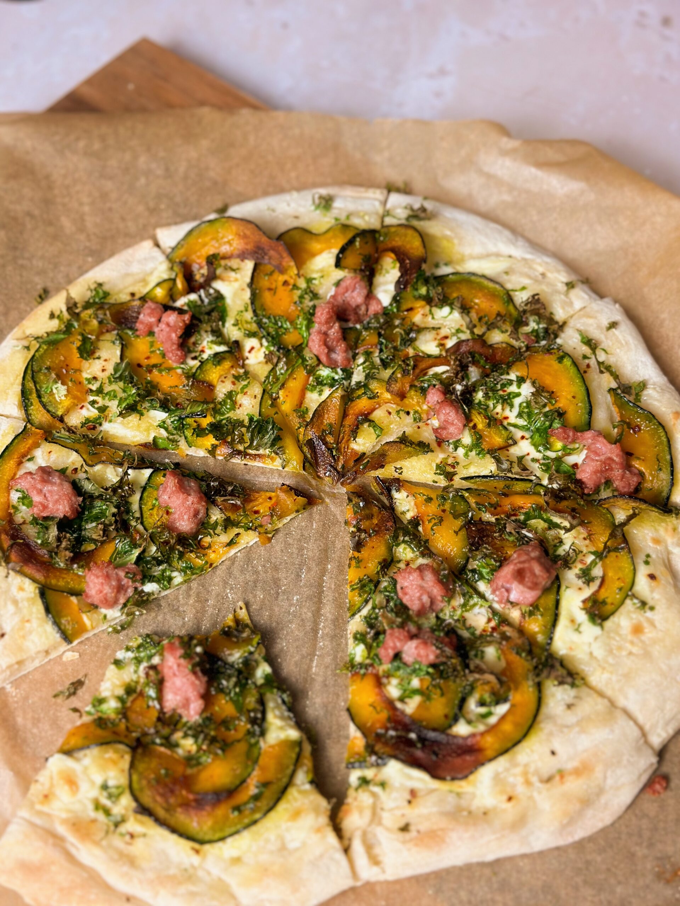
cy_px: 453
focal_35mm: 48
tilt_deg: -57.0
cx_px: 340
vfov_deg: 39.7
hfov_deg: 30.3
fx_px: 1257
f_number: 1.78
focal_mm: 6.86
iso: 125
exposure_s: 1/50
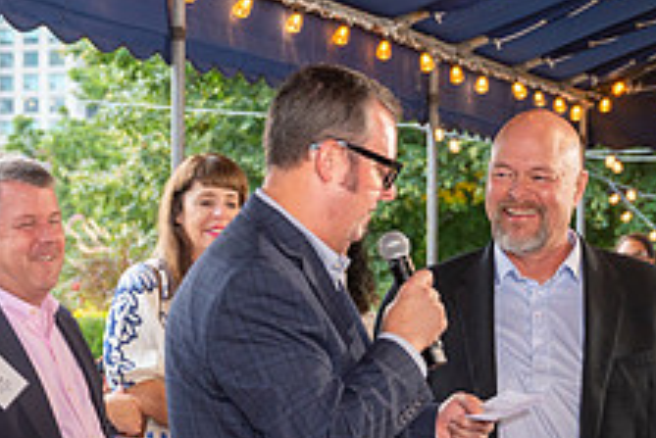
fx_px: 2224
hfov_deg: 16.8
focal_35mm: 122
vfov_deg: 11.2
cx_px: 282
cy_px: 320
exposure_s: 1/125
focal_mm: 47
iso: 800
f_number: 4
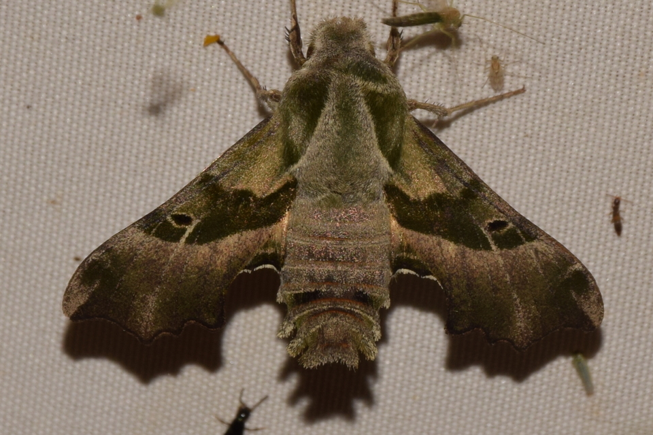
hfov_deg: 9.8
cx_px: 326
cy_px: 218
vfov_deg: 6.5
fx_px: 3809
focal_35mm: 210
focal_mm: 140
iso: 125
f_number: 14
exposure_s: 1/160
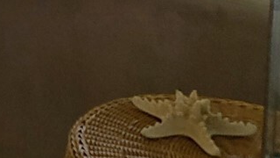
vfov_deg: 8.2
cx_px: -306
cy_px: -219
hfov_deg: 13.3
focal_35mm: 136
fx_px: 1010
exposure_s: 1/120
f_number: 1.8
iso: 20
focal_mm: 7
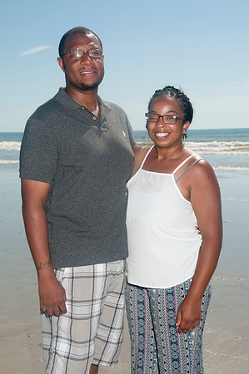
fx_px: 624
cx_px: 124
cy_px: 187
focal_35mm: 60
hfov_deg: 22.6
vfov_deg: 33.4
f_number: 11
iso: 100
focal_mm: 40
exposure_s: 1/250
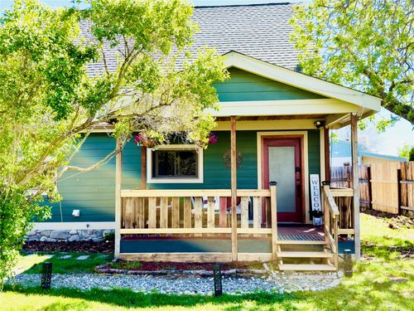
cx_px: 207
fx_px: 419
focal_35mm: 35
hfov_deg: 52.6
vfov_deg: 40.7
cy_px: 156
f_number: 1.78
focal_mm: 6.76
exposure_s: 1/1295
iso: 80
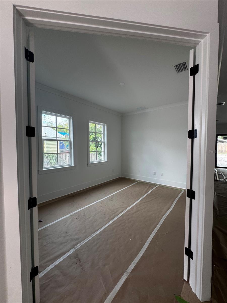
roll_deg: +0.0
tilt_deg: -2.0
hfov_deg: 85.7
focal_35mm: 14
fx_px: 122
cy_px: 152
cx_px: 114
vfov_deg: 102.1
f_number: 2.2
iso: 80
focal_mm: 2.22
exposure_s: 1/99
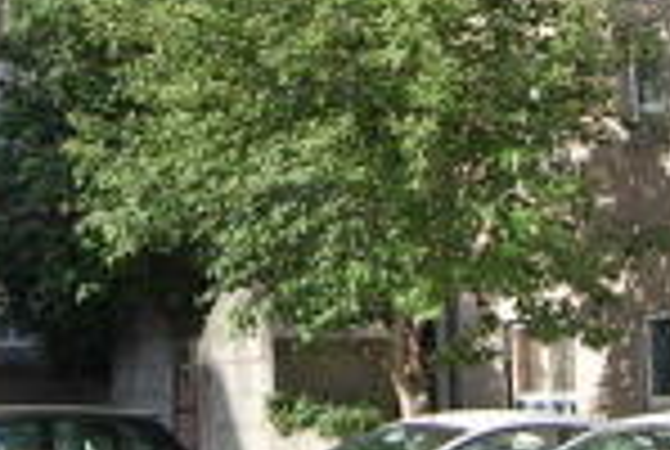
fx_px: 1604
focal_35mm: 86
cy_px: 34
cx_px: 360
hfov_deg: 23.6
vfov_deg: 15.7
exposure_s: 1/500
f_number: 5.6
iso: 250
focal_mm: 18
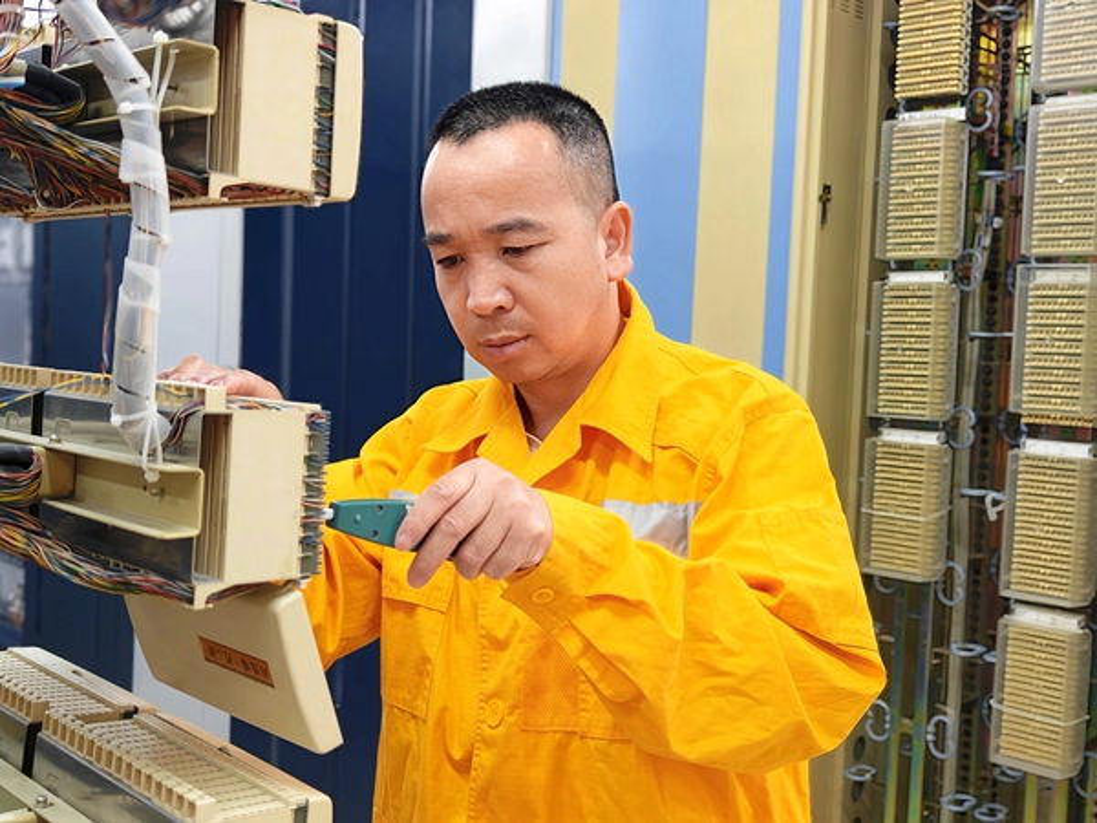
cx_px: 548
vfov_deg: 37.7
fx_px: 1204
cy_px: 412
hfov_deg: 49.0
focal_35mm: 38
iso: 1250
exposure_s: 1/100
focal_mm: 8.67
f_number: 4
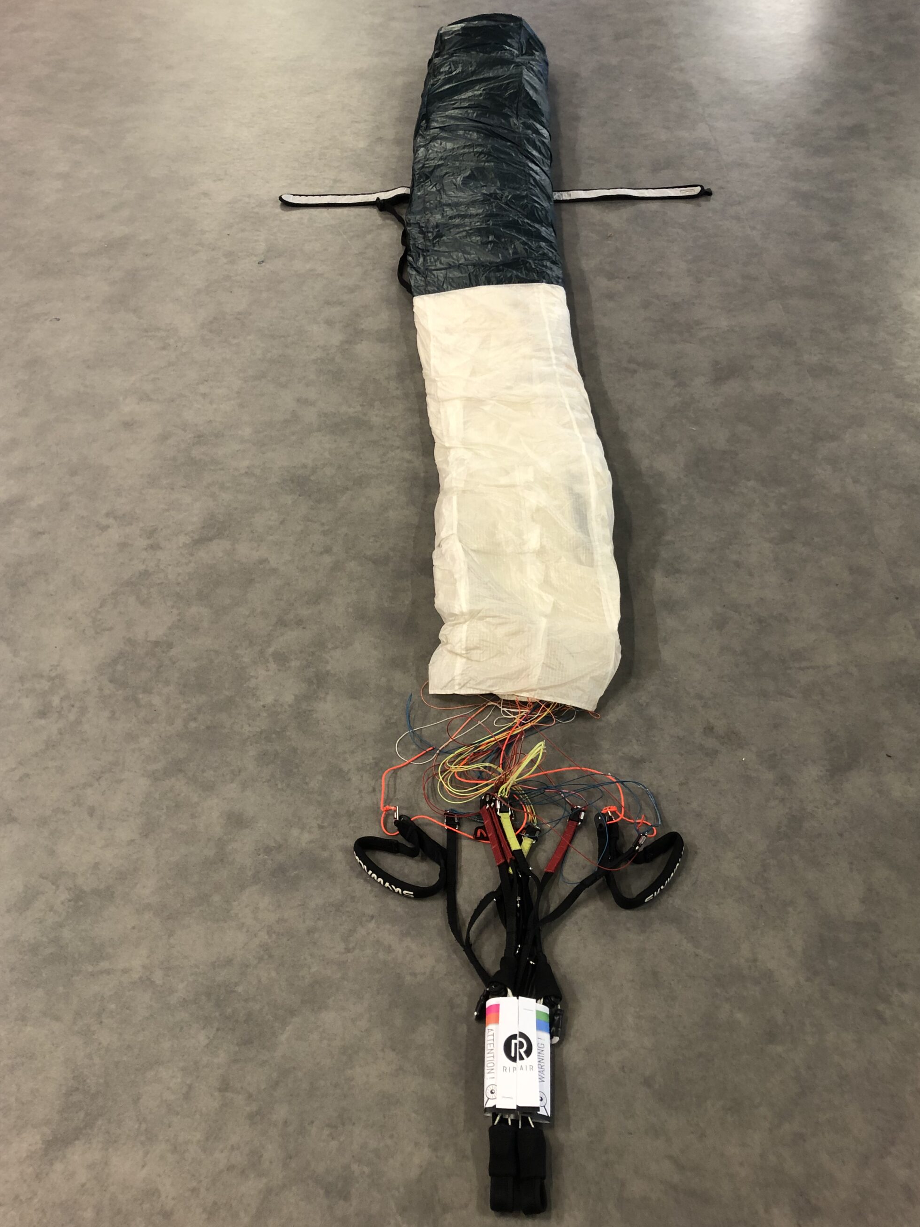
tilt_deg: -43.1
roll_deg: -2.8
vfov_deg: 58.3
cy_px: 617
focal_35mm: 31
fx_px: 1098
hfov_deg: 45.4
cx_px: 478
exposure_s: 1/17
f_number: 1.8
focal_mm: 3.99
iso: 50
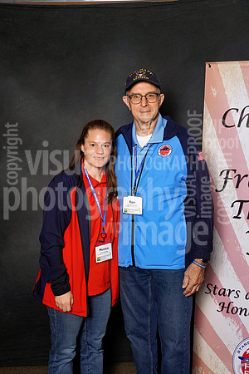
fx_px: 545
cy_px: 187
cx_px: 124
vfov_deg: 37.9
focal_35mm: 52
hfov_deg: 25.8
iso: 100
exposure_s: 1/125
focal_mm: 35
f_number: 8
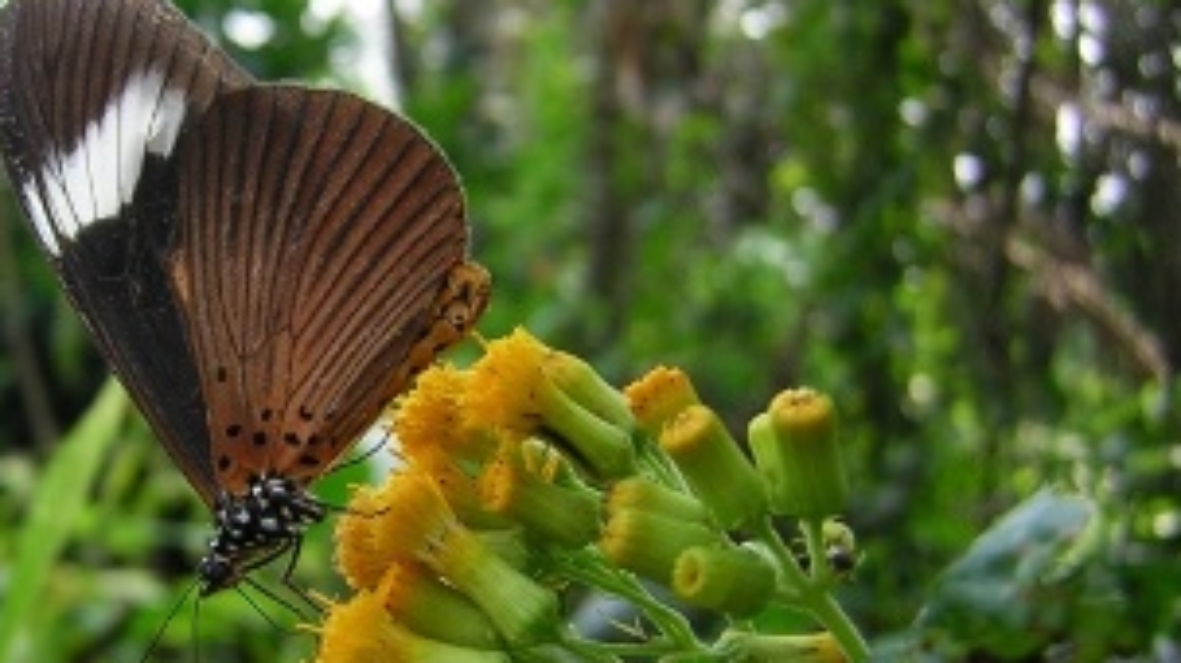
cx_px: 331
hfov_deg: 35.4
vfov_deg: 20.6
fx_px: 1815
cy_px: 421
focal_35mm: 58
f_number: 2.6
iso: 50
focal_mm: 4.7
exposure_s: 1/107
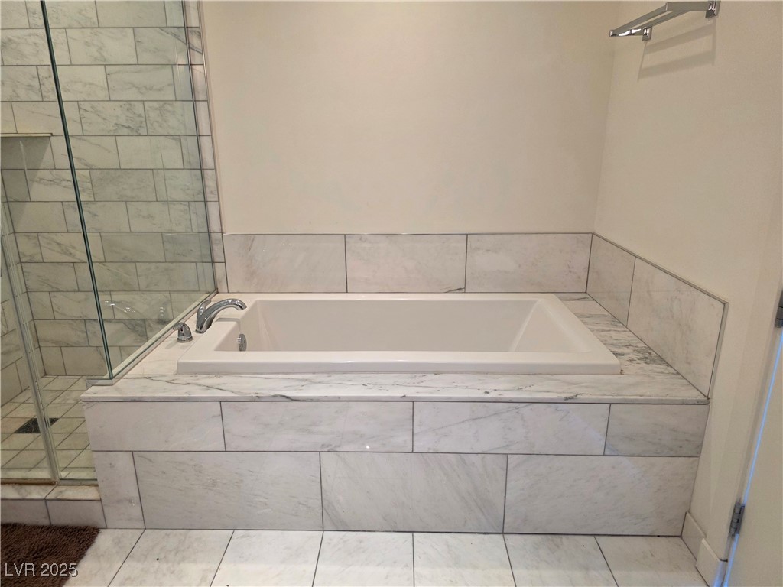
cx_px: 392
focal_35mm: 23
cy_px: 294
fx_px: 520
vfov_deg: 58.9
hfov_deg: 73.9
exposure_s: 1/120
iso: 320
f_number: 1.7
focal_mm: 6.3
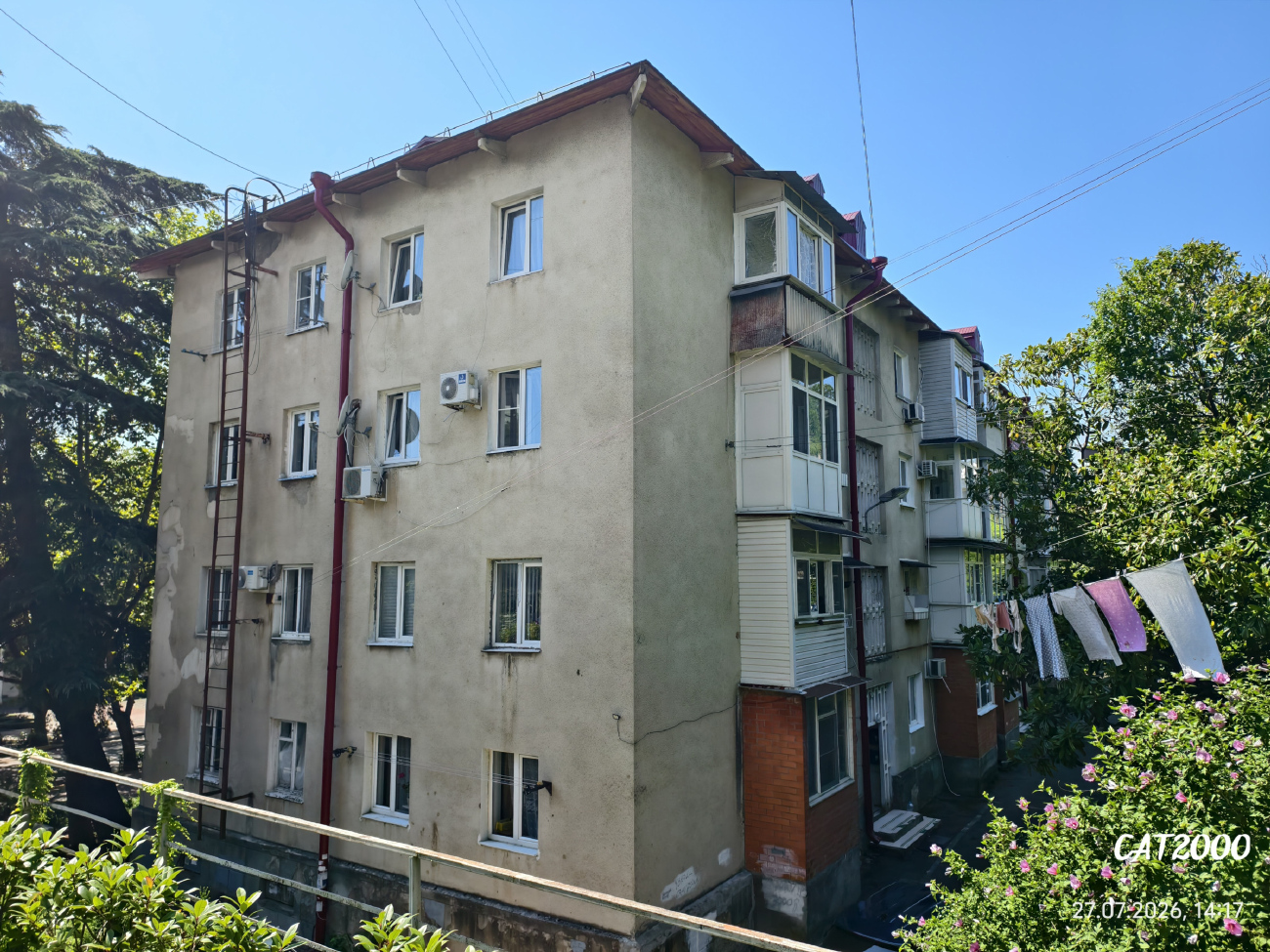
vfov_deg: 58.9
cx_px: 635
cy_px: 476
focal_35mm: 23
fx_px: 844
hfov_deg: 73.9
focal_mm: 6.54
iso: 72
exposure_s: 1/2660
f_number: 1.57
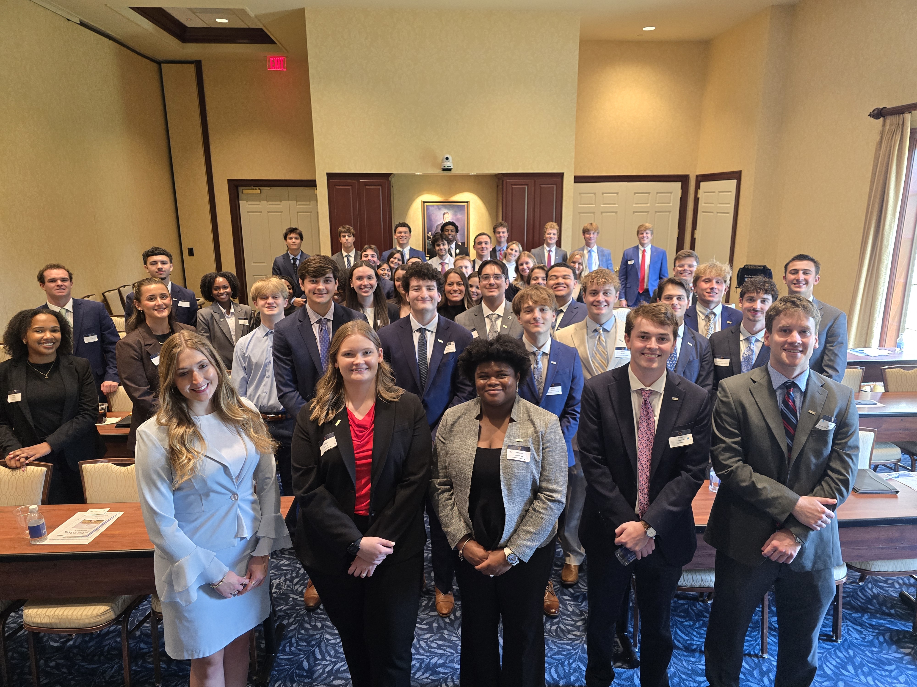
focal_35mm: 23
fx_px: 609
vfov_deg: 58.9
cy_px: 344
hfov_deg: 73.9
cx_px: 458
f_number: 1.7
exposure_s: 1/120
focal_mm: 6.3
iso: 400
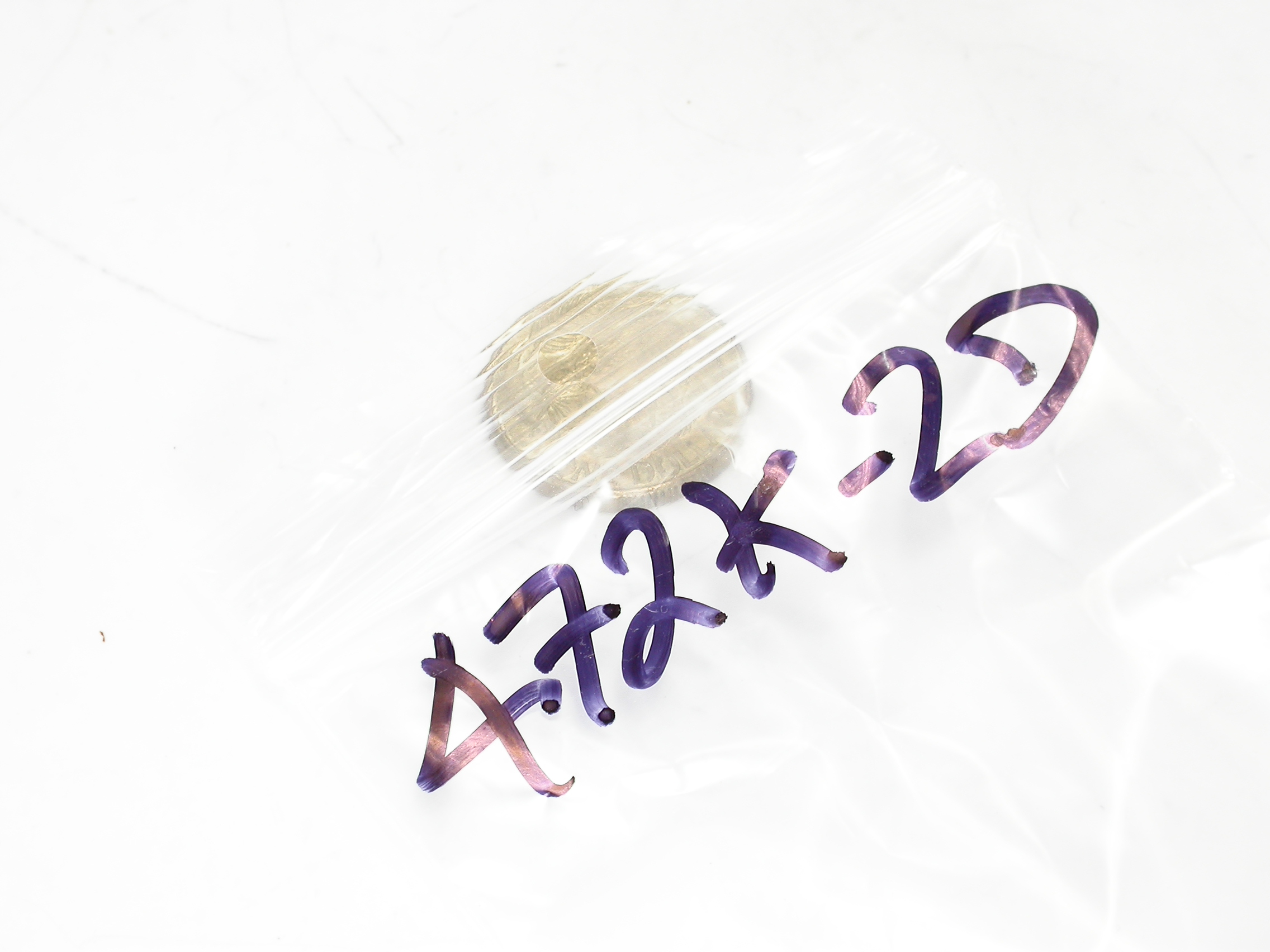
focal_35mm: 154
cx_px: 635
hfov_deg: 12.8
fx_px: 5650
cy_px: 476
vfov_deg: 9.6
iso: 100
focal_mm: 32
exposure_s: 1/17.1
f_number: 6.5
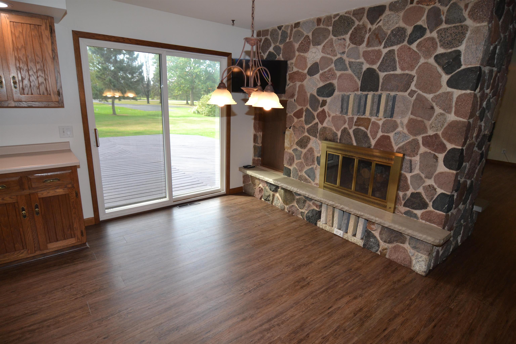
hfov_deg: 90.0
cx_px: 258
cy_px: 172
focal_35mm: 18
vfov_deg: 67.4
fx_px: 258
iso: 400
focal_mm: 12
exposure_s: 1/100
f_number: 5
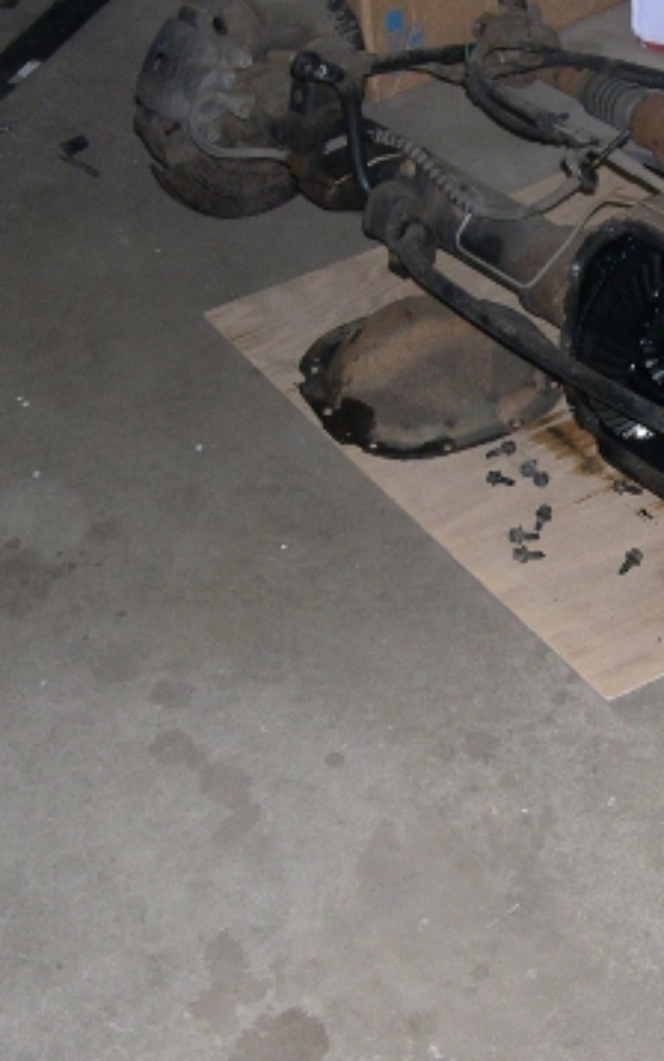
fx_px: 2083
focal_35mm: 72
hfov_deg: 17.8
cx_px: 628
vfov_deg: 28.5
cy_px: 450
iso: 154
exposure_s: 1/60
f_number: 2.8
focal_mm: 8
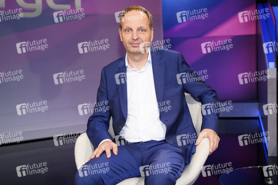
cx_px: 139
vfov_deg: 29.2
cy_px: 92
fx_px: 355
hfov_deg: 42.8
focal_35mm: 46
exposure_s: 1/125
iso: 2000
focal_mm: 46
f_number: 5
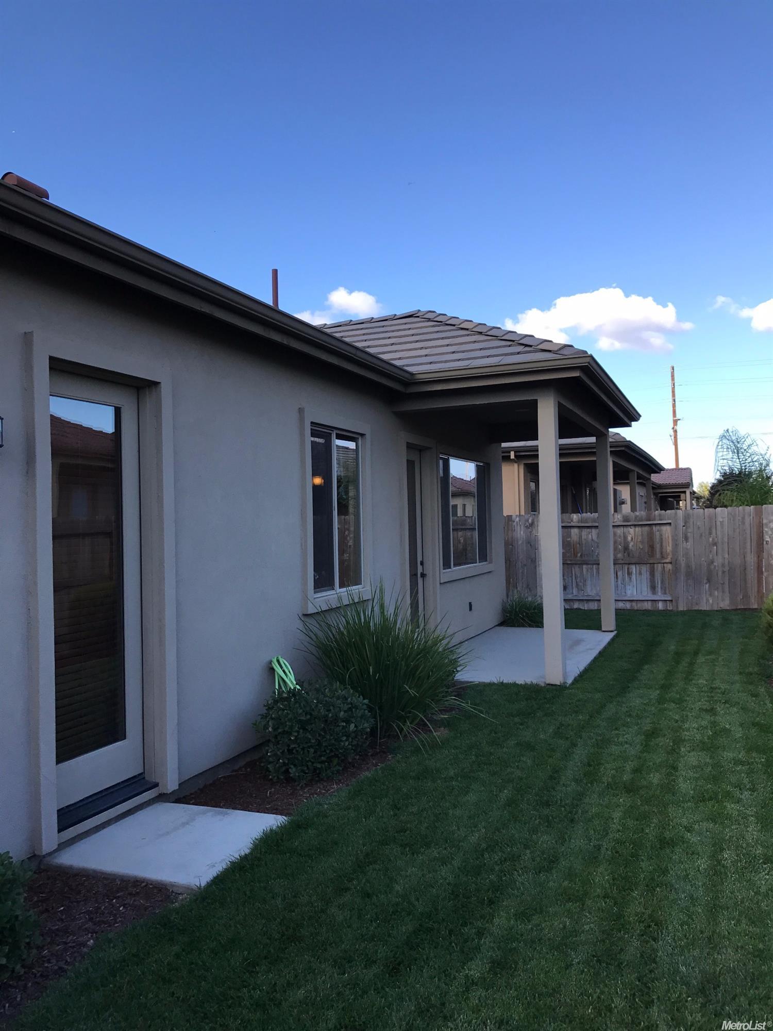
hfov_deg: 49.7
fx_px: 834
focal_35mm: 28
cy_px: 516
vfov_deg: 63.4
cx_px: 386
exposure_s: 1/921
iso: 20
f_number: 1.8
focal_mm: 3.99
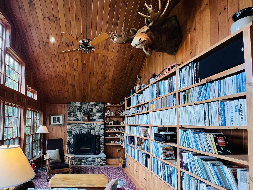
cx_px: 86
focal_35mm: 18
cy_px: 117
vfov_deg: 70.6
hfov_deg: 84.9
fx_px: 132
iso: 160
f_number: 1.8
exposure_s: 1/120
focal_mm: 1.57
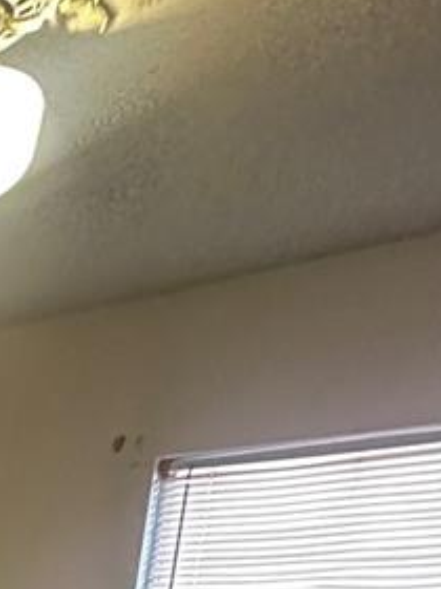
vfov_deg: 23.5
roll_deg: -2.7
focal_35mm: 60
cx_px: -441
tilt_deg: -12.4
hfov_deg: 17.5
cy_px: 949
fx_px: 1019
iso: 640
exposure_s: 1/60
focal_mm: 2.22
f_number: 2.2
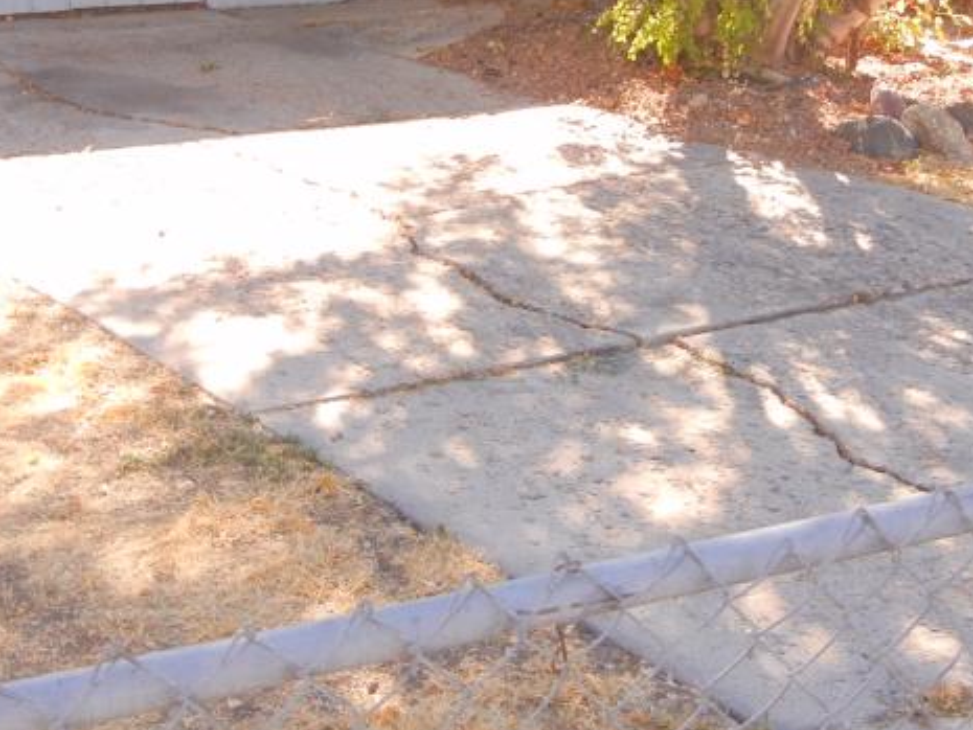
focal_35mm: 66
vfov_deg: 21.9
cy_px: 128
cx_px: 483
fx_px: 1856
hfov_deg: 29.4
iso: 160
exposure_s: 1/208
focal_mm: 5.4
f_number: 3.5
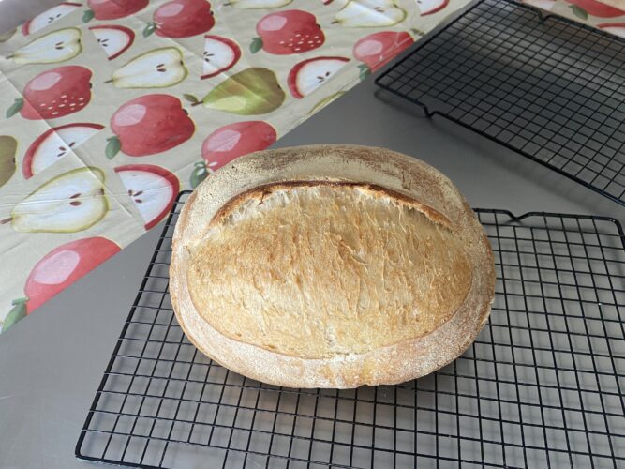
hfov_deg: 67.3
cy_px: 234
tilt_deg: -53.5
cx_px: 312
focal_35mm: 26
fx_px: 469
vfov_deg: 53.0
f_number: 1.8
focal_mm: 4.25
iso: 125
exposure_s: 1/62
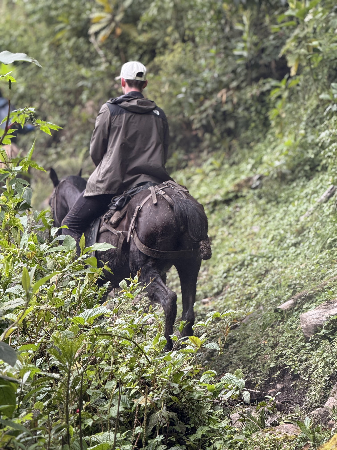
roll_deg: -3.8
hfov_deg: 12.3
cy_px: 225
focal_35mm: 120
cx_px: 168
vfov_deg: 16.4
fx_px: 1558
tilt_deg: -4.4
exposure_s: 1/99
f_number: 2.8
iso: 100
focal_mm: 15.66
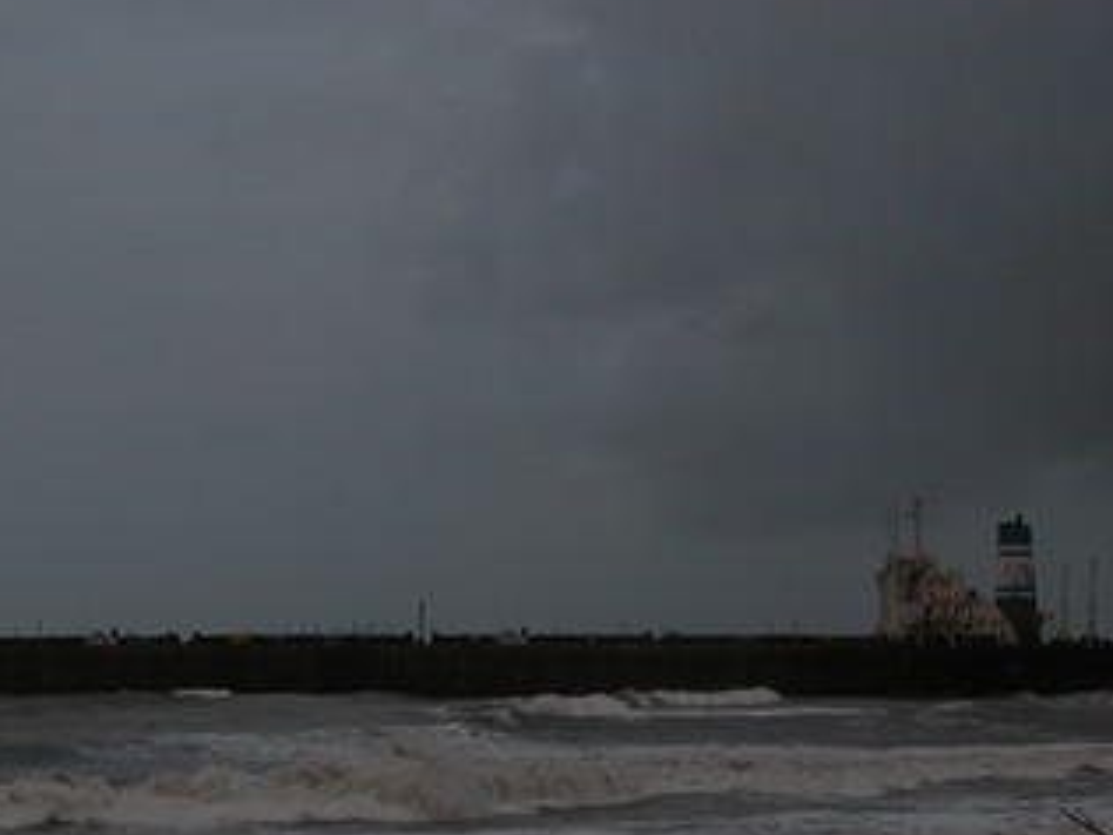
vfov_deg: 17.1
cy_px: 733
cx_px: 493
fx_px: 2733
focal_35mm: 85
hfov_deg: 23.0
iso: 100
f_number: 5.2
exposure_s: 1/4000
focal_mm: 10.7
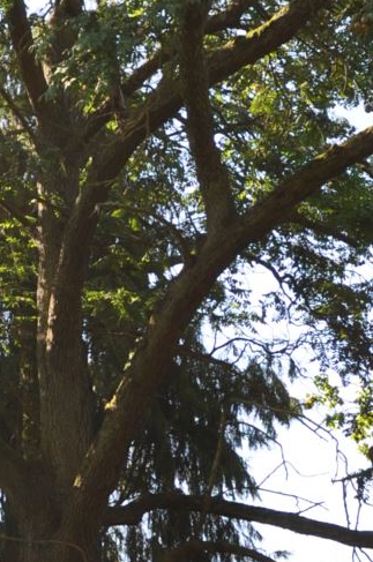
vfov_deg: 14.3
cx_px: 173
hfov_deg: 9.5
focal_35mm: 144
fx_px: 2246
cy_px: 235
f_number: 7.1
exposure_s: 1/200
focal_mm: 22
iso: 200
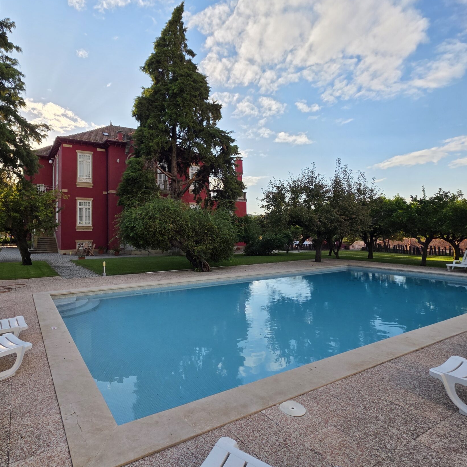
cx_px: 168
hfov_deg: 78.9
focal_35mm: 18
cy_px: 216
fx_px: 275
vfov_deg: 80.6
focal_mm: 2.2
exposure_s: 1/1449
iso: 40
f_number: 1.9
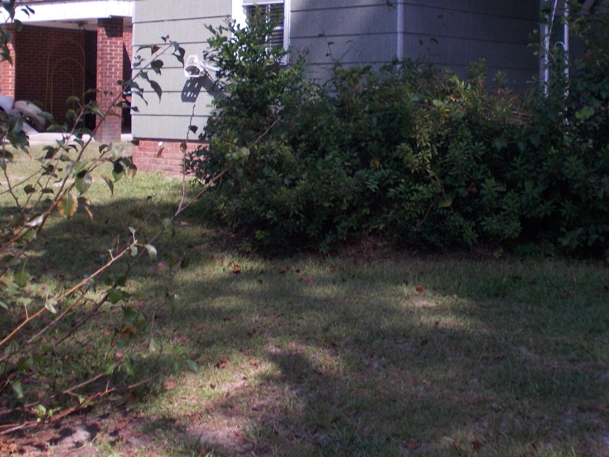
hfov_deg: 32.1
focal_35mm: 60
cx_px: 364
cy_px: 77
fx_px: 1056
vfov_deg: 24.0
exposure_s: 1/100
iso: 80
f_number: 9.2
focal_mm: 6
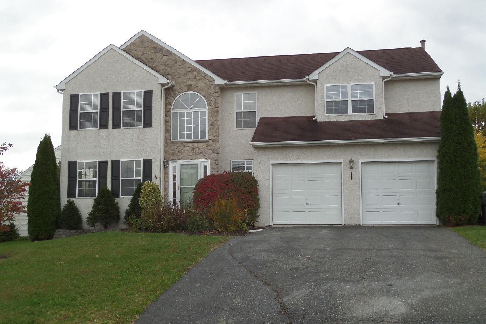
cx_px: 243
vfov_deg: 31.2
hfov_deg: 45.4
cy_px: 162
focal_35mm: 43
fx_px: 580
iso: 100
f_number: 3.6
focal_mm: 6.8
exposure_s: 1/500
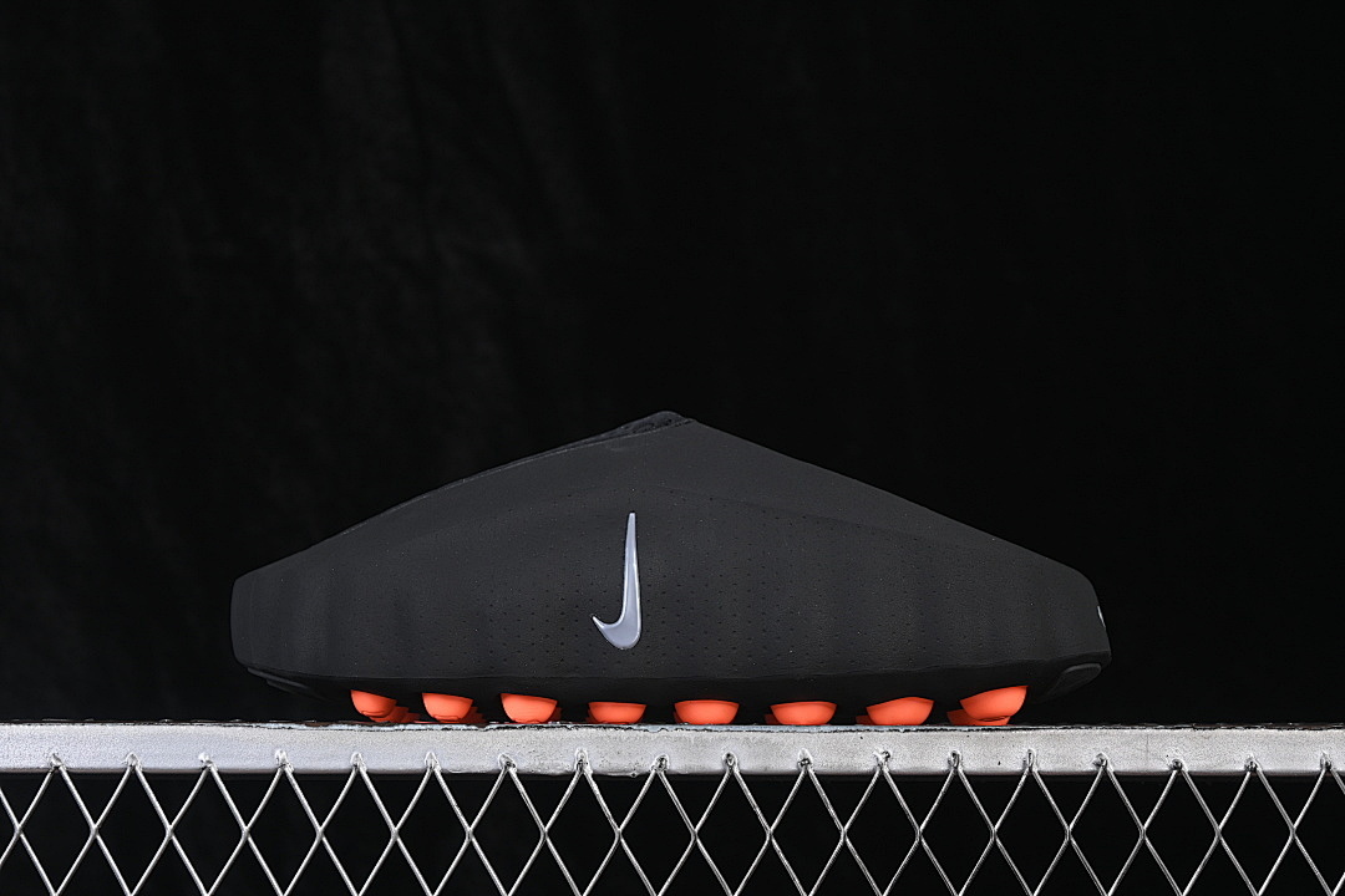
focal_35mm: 75
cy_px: 448
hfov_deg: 27.0
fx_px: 2802
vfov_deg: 18.2
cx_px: 672
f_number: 6.3
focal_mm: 50
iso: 160
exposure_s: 1/60
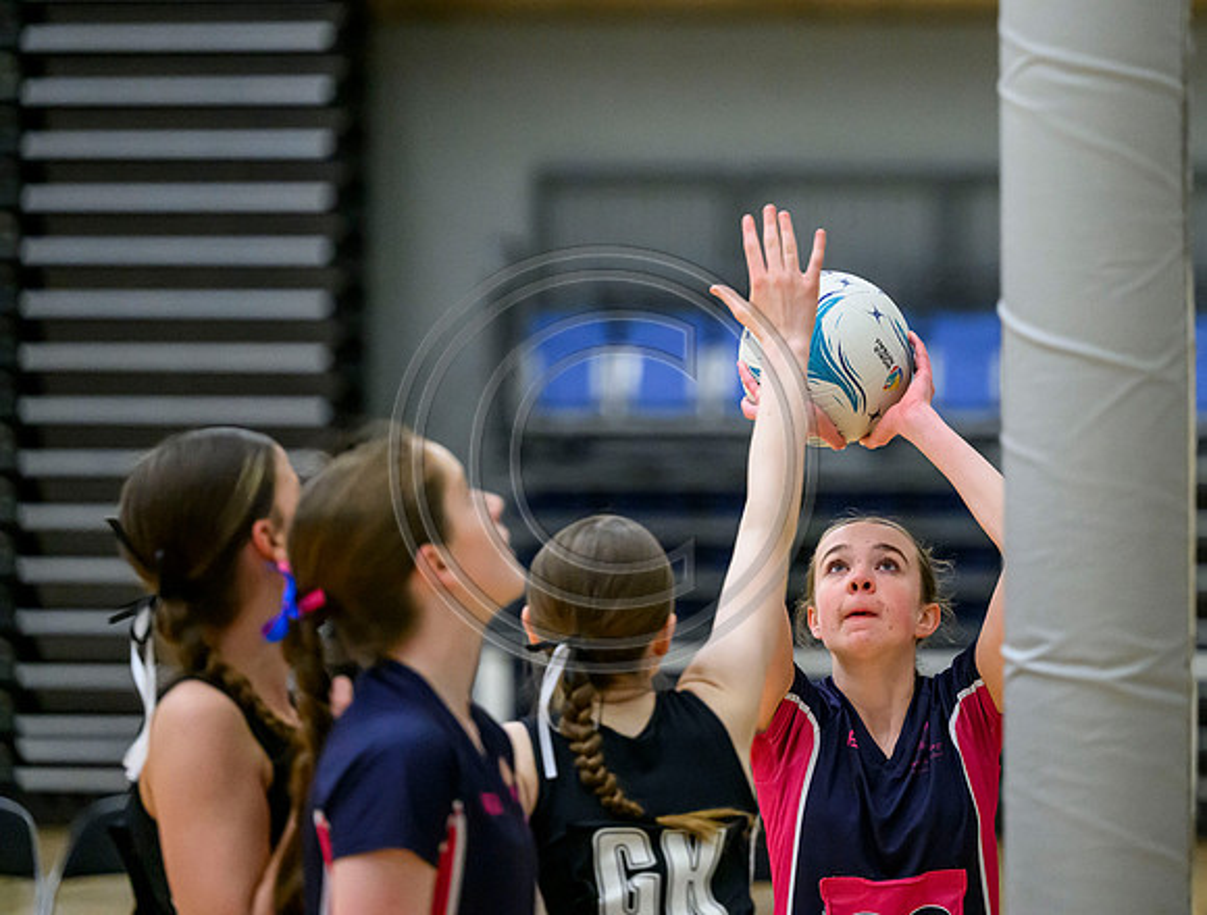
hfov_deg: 9.1
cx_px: 884
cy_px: 327
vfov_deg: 6.9
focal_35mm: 217
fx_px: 7605
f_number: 2.8
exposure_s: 1/1250
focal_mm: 155
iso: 6400
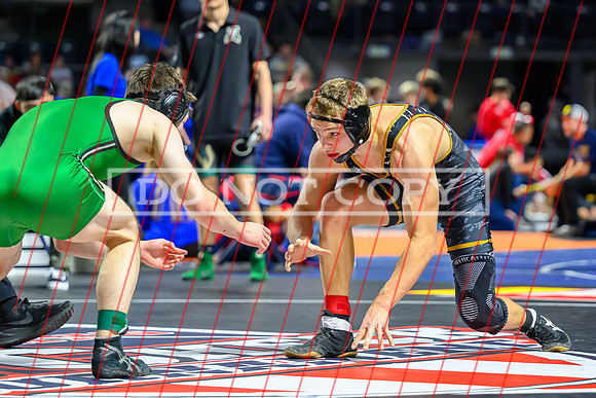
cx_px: 354
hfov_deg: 11.4
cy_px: 199
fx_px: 2994
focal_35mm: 181
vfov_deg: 7.6
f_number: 2.8
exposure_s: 1/640
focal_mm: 115
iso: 4000
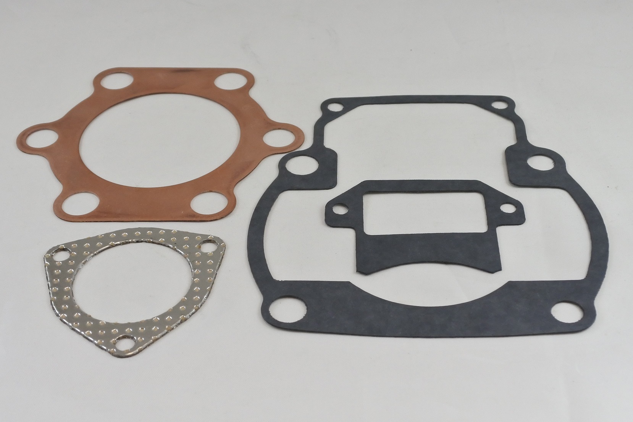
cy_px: 211
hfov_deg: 47.4
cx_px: 316
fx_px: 721
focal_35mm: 41
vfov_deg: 32.6
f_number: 4.2
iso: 400
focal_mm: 15.3
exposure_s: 1/200
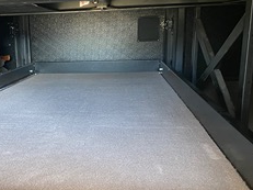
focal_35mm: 45
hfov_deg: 41.1
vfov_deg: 32.1
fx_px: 329
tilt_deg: -12.3
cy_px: 111
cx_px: 68
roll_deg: +1.5
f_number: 1.8
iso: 160
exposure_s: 1/60
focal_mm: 4.25
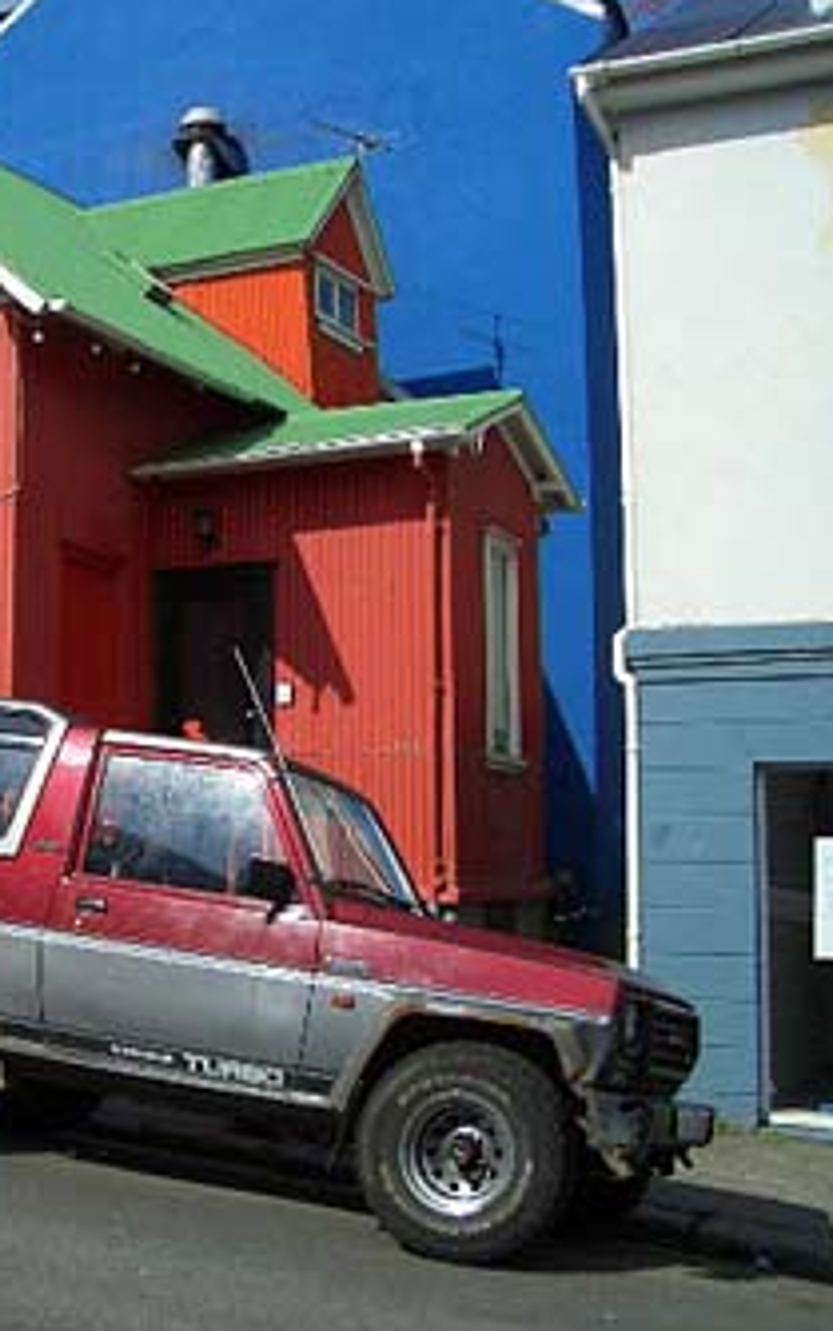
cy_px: 669
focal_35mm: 50
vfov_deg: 40.3
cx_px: 16
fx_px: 1815
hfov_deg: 24.7
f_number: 4.3
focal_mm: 5.8
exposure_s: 1/1000
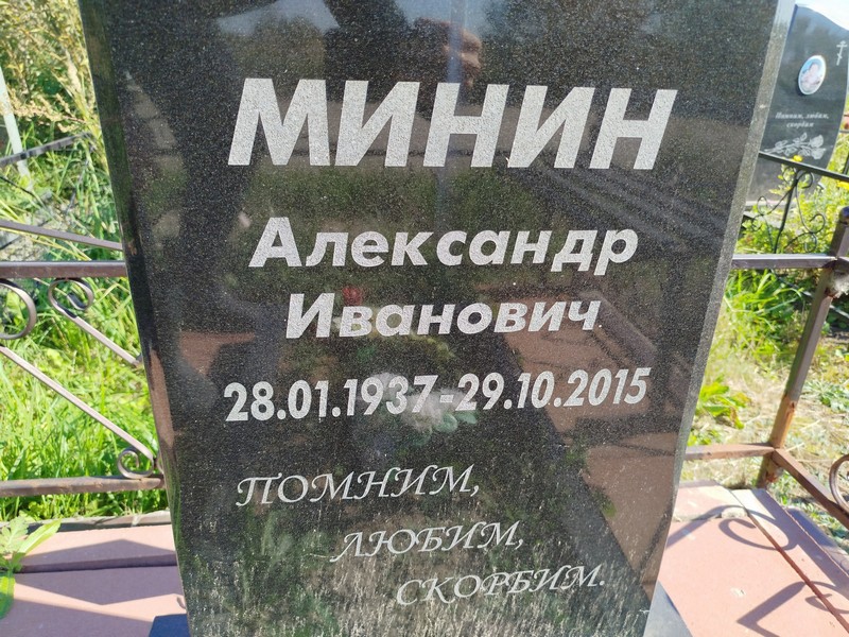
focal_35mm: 24
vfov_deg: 56.8
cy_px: 318
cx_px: 424
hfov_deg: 71.6
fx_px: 589
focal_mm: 5.31
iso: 50
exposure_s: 1/351
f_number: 1.7
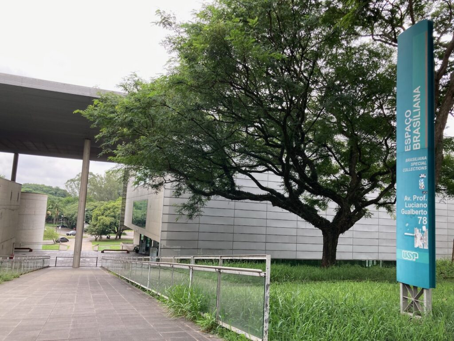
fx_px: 367
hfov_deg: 63.4
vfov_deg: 49.7
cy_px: 170
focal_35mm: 28
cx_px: 227
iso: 20
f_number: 1.8
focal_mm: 3.99
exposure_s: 1/227
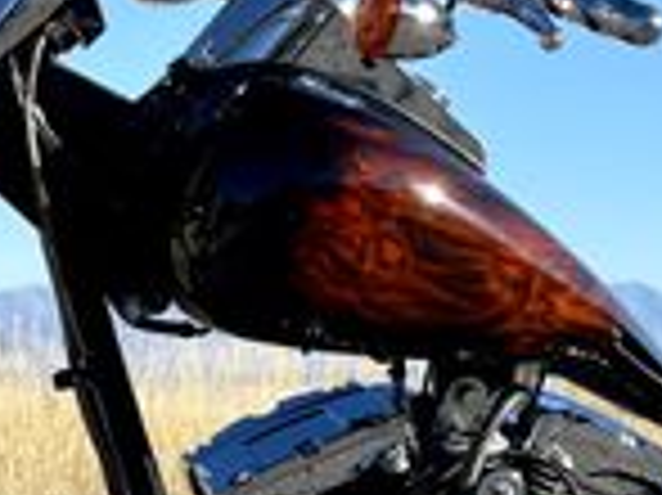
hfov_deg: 17.9
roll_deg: +2.4
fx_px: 2083
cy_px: 490
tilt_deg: -6.0
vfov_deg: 13.4
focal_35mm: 109
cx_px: 144
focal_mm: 5.1
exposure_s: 1/2433
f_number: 1.6
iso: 32
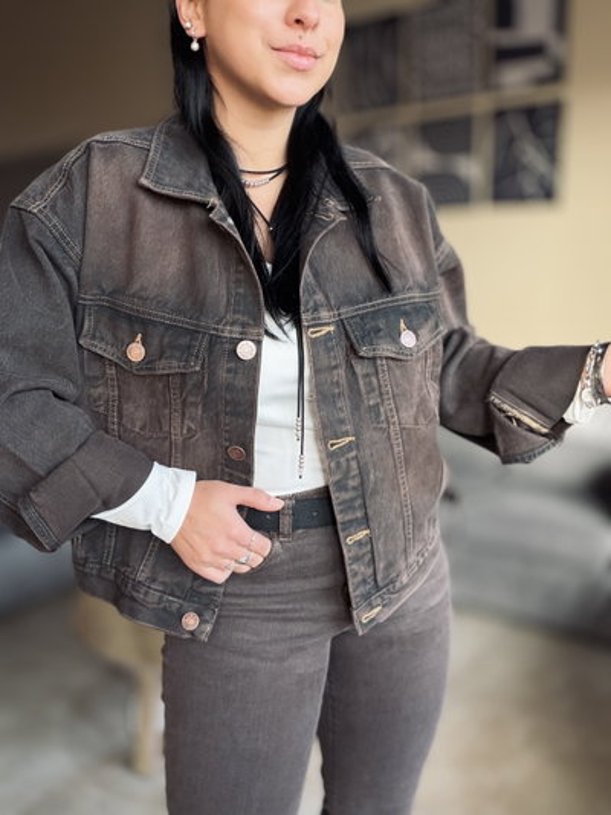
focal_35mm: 30
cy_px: 408
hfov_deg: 46.8
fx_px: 706
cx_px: 306
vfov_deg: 60.0
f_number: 1.9
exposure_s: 1/64
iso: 80
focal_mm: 2.71
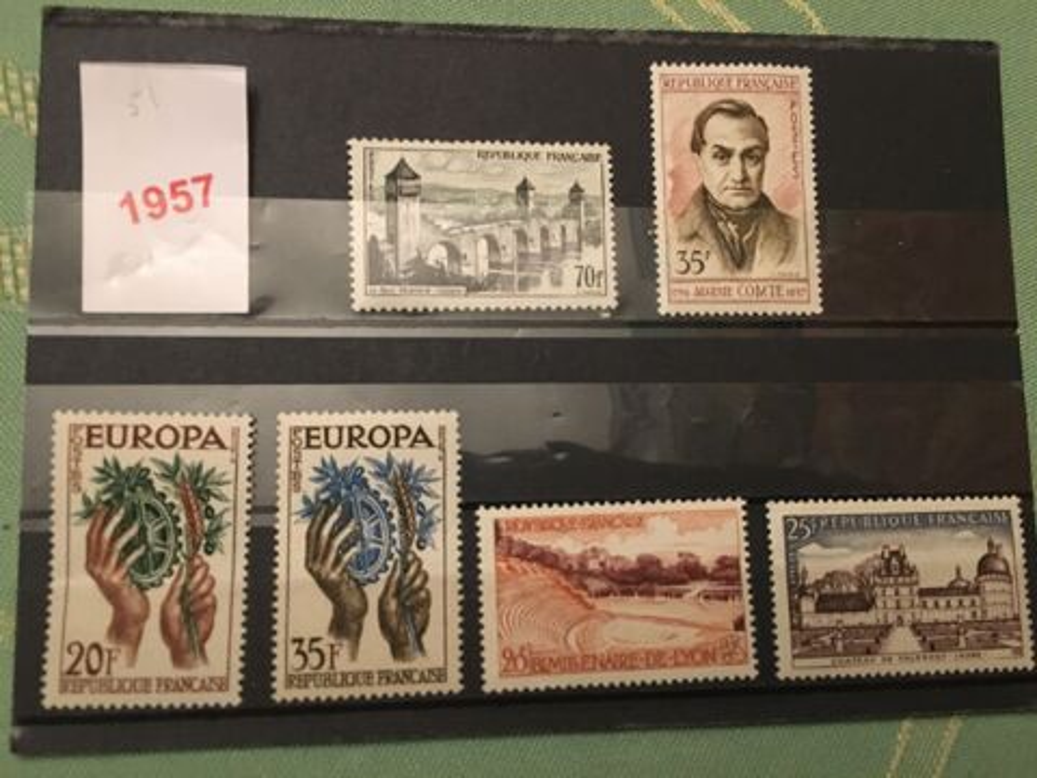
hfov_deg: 61.7
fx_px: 869
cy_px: 389
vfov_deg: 48.2
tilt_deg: -80.6
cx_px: 518
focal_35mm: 29
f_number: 2.2
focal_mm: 4.15
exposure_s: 1/17
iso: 400
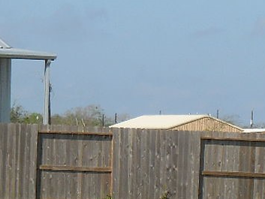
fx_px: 2428
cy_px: 305
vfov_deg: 4.7
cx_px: 191
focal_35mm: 317
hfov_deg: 6.2
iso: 125
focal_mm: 12.6
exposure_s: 1/1250
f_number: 4.7
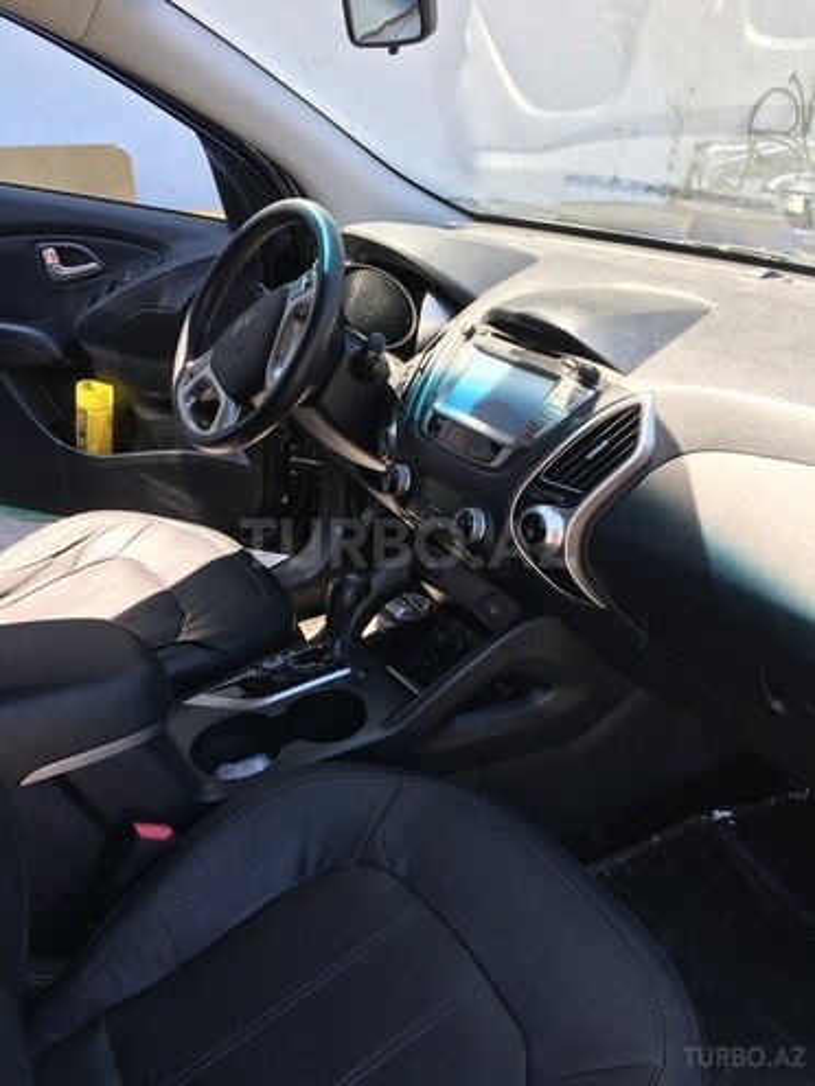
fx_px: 910
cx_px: 408
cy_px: 543
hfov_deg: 48.2
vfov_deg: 61.7
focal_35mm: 29
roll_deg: -0.9
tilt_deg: -26.7
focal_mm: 4.15
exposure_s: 1/119
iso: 25
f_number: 2.2
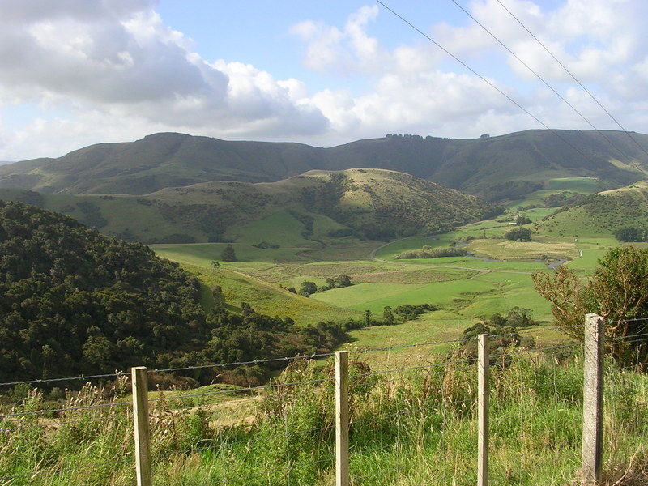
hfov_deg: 49.0
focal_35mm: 38
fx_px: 711
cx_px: 324
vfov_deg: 37.7
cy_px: 243
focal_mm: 5.8
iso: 50
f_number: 5.6
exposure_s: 1/238
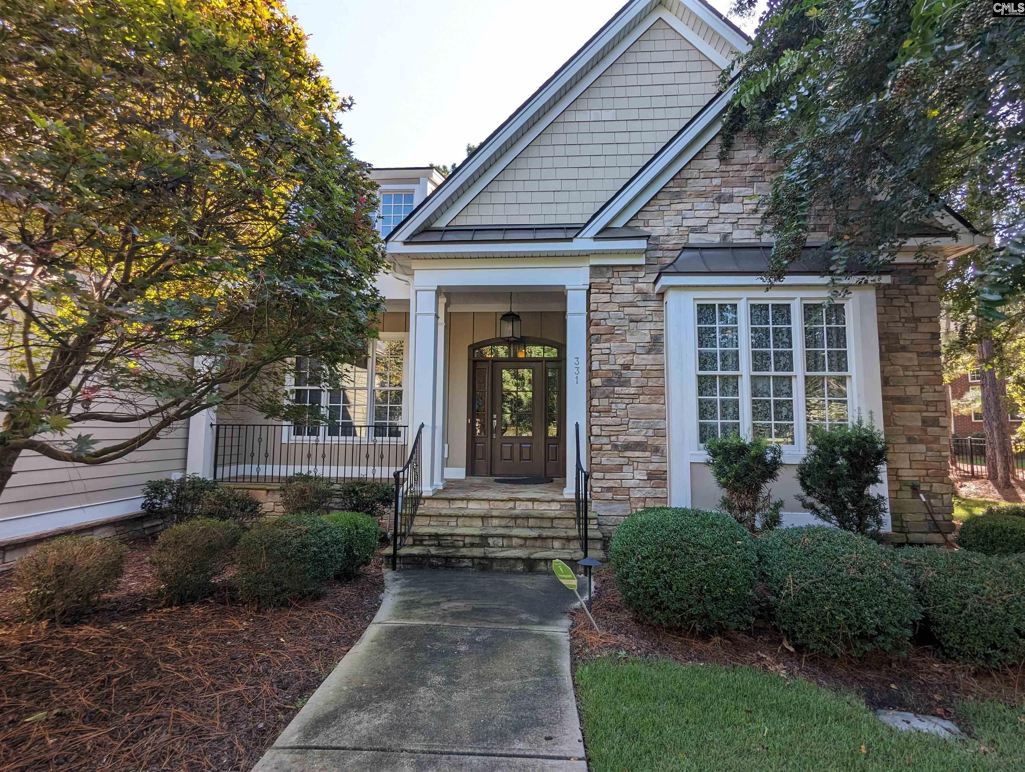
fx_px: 474
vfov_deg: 78.2
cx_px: 512
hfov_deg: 94.4
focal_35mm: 16
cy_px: 386
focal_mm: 2.35
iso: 78
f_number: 2.2
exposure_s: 1/430
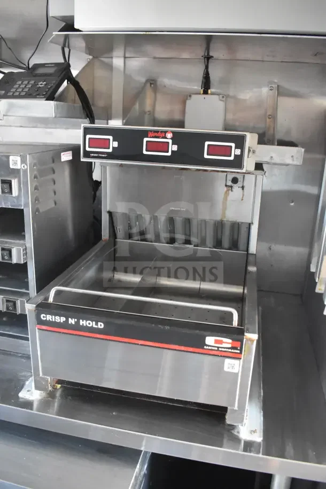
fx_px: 407
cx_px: 163
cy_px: 244
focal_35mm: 30
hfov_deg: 43.6
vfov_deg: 61.9
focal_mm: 20
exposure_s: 1/60
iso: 6400
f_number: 4
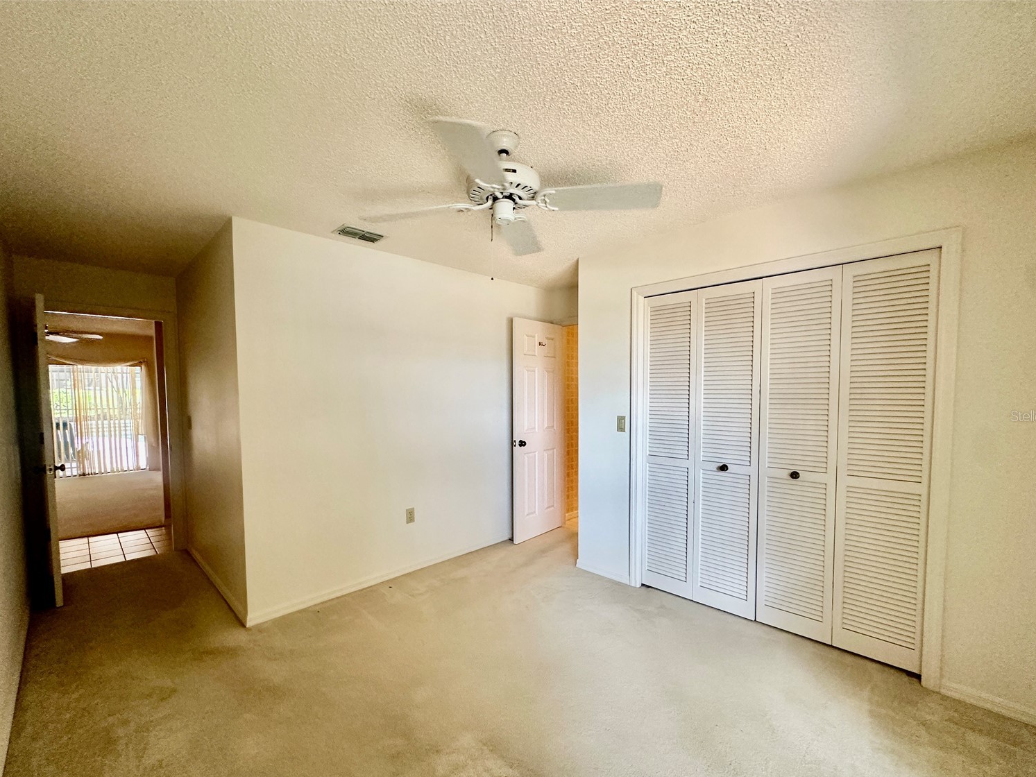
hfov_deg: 98.2
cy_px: 416
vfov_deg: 81.6
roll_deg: -0.5
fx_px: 449
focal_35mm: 15
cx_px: 521
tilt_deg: -3.4
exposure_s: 1/120
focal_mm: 2.22
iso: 250
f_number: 2.2
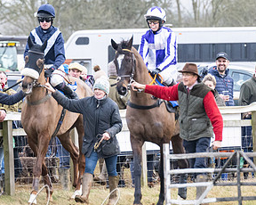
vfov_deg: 2.3
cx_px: 141
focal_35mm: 682
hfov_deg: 2.8
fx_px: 5164
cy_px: 130
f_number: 4
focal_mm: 200
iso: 800
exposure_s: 1/800
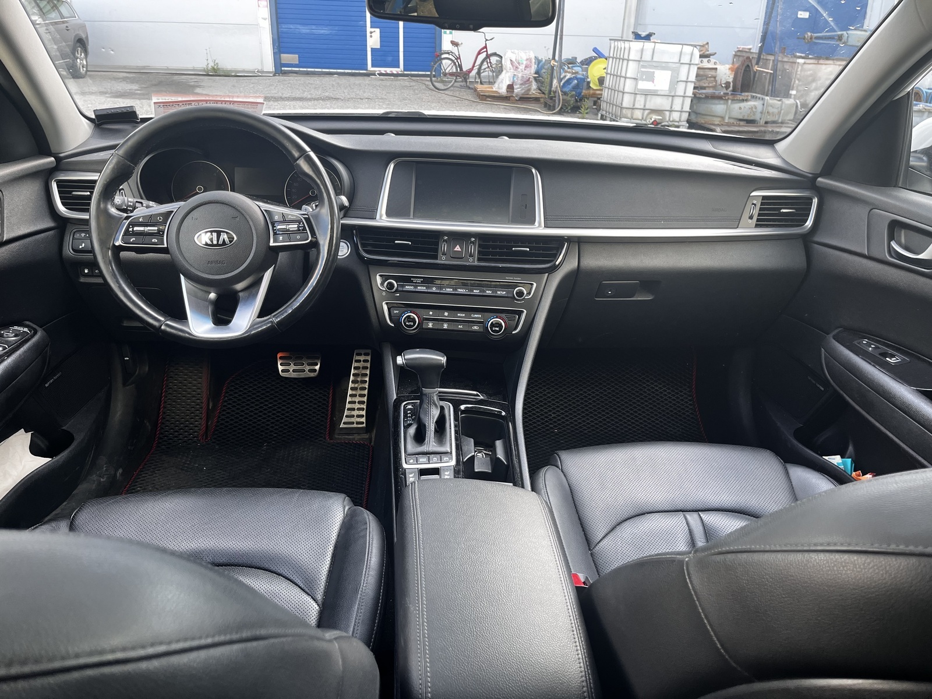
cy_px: 350
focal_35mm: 26
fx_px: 700
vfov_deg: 53.1
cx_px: 466
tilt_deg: -24.8
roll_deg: -1.2
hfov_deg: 67.3
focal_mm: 5.1
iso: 80
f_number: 1.6
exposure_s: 1/121
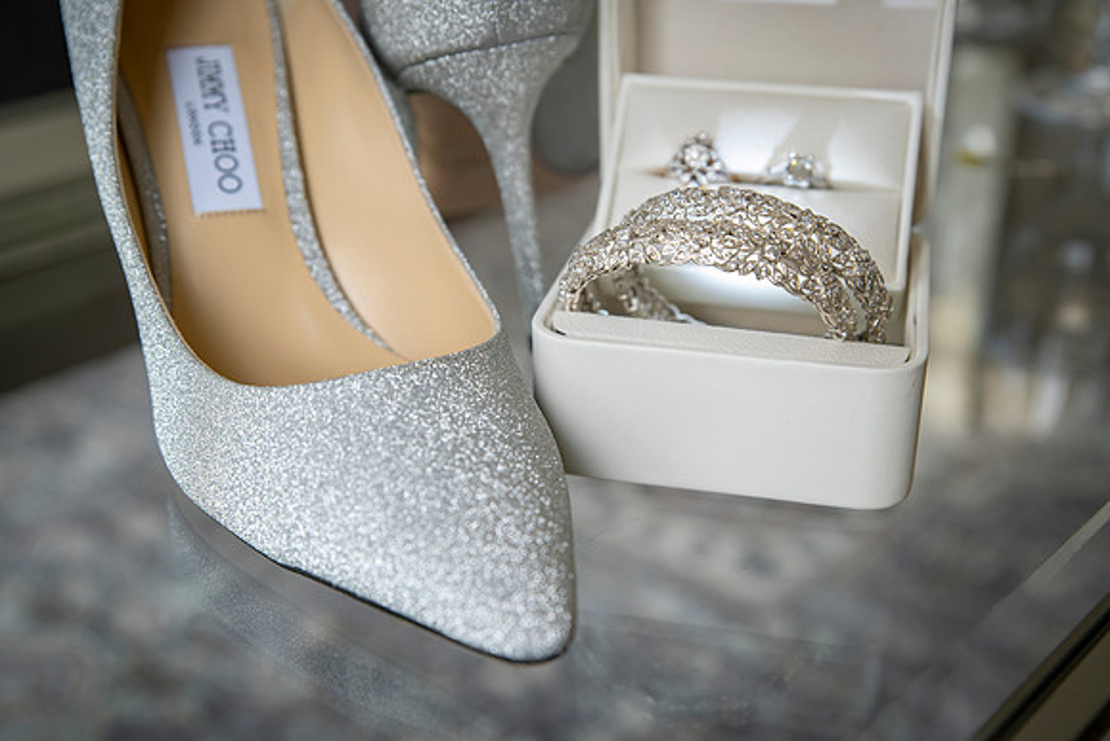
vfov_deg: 25.3
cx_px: 553
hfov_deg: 37.1
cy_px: 370
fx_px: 1652
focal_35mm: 54
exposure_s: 1/125
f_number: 4
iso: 200
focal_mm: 52
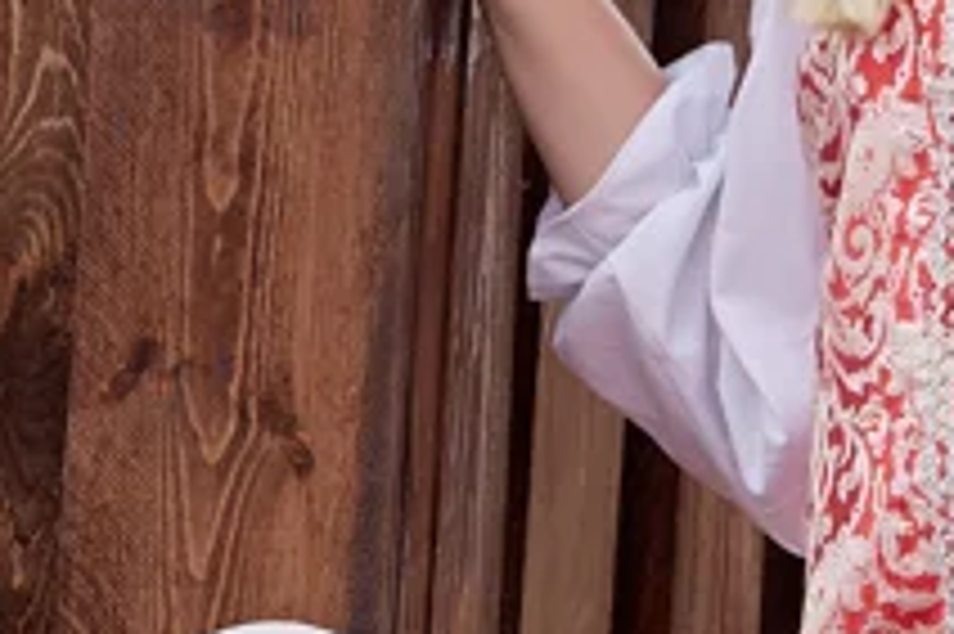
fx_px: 27088
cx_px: 801
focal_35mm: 1023
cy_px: 335
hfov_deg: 2.0
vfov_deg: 1.3
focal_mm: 155
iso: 100
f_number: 5
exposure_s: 1/250
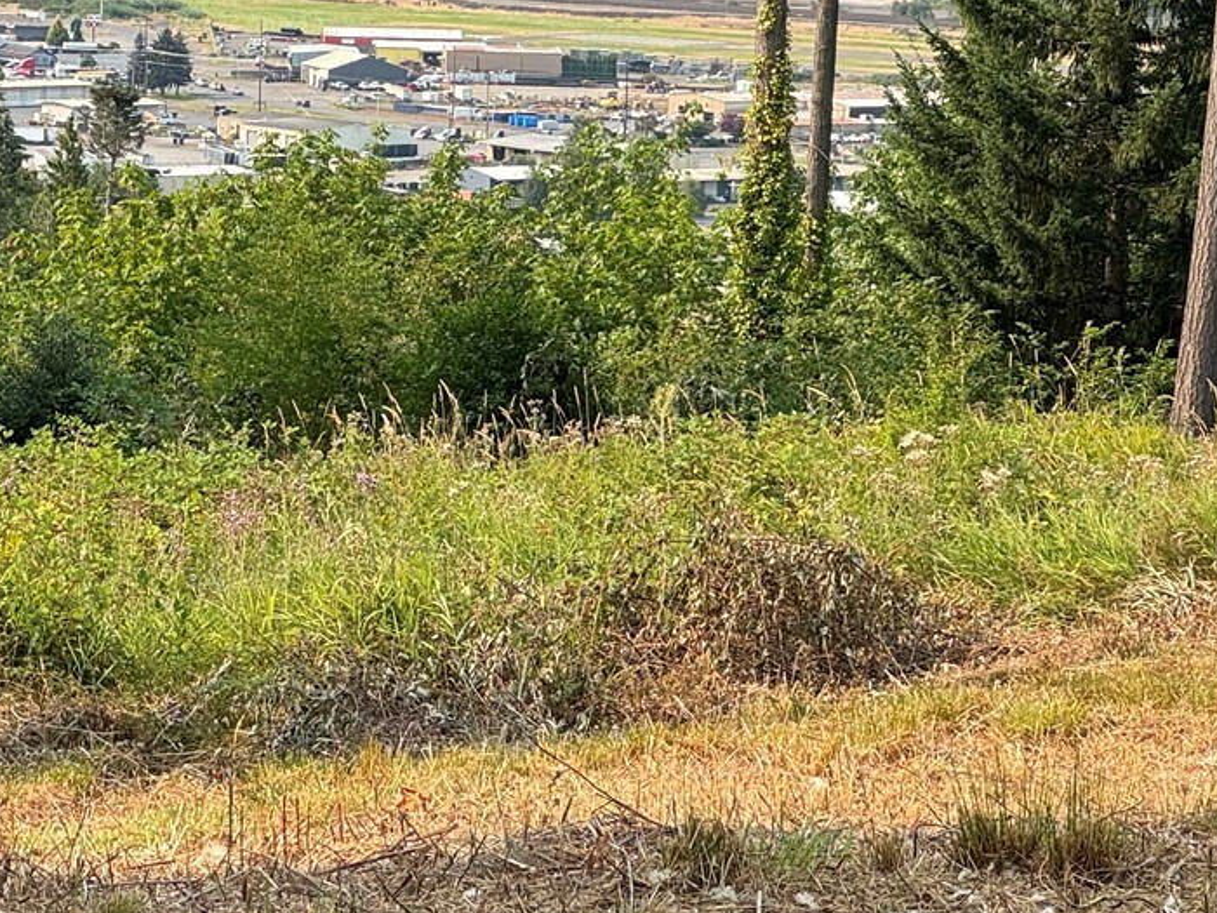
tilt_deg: -4.1
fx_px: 6188
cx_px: 153
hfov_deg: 11.2
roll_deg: -2.1
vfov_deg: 8.4
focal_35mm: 176
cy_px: 56
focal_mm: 9
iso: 25
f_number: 2.8
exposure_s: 1/319
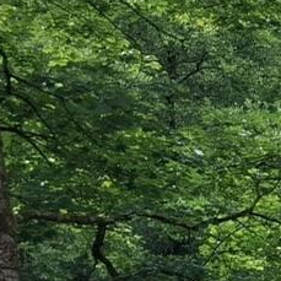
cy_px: 394
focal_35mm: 182
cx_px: 1107
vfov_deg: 9.4
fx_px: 1671
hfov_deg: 7.2
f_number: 1.8
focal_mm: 5.54
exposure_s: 1/211
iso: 50
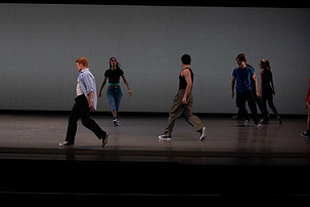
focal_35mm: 134
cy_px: 38
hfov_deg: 15.2
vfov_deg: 10.2
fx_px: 1154
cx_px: 50
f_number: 9
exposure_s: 1/500
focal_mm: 70
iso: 4000
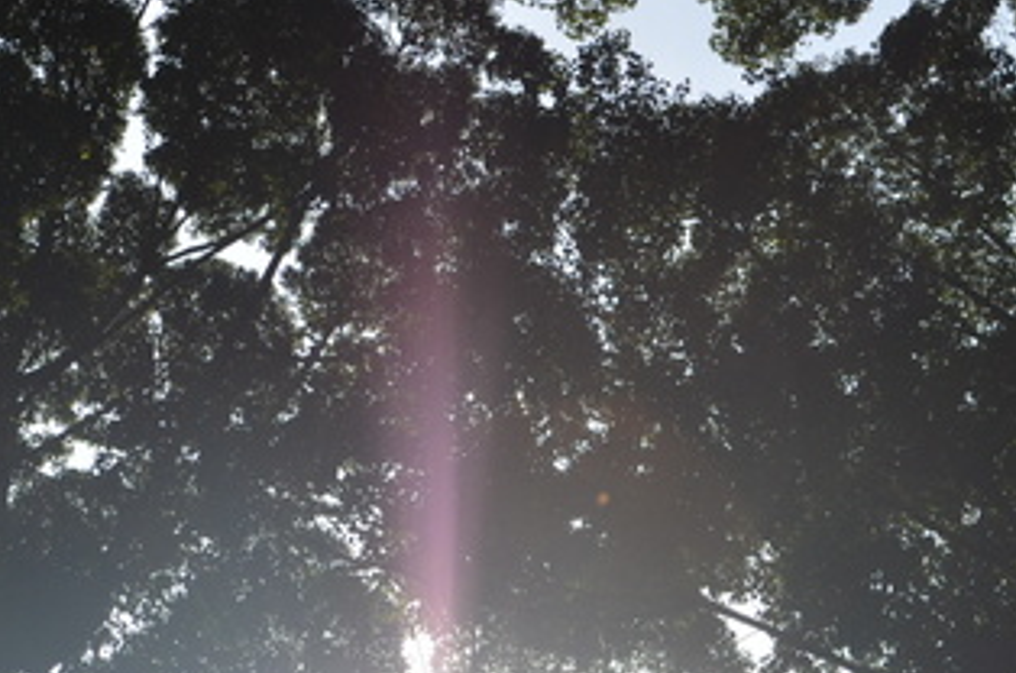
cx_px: 667
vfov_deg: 10.5
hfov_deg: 15.8
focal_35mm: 130
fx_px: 3661
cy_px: 281
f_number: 4
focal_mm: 34
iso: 250
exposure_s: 1/2500
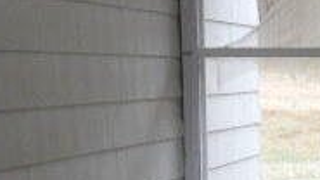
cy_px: 106
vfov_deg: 12.9
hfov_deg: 20.6
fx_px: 797
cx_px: 420
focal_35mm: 94
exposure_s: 1/125
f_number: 3.2
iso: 160
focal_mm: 4.5
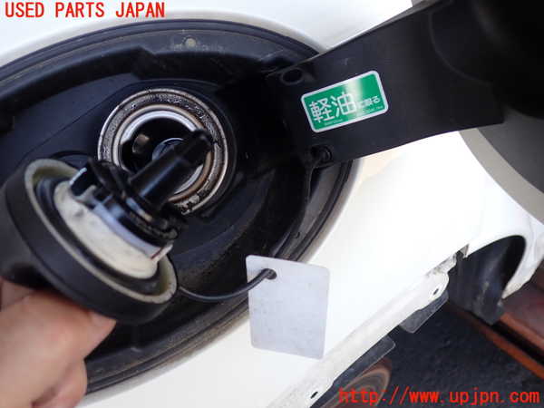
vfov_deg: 46.8
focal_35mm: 30
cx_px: 272
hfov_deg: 60.0
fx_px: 471
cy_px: 204
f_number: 2.3
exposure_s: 1/80
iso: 100
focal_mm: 5.4
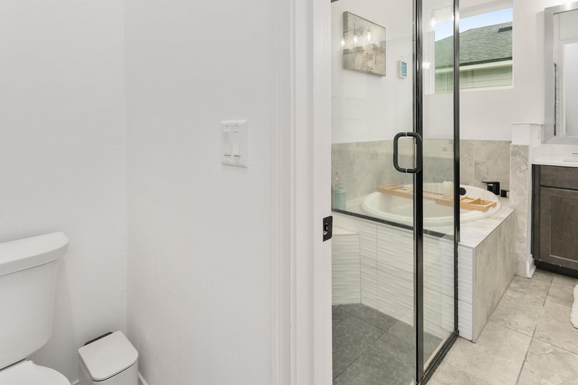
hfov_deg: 86.5
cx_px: 324
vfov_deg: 63.0
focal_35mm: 19
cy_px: 129
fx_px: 305
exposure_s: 1/30
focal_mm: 14
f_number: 7.1
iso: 1000
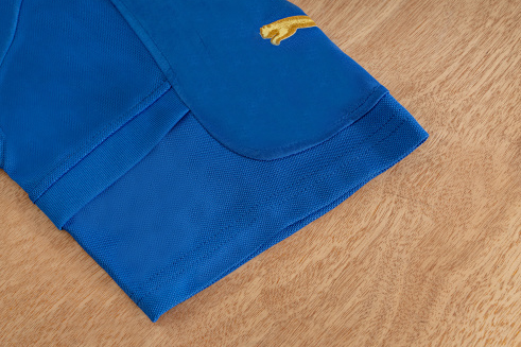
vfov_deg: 24.2
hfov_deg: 35.7
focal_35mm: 56
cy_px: 171
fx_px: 810
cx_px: 257
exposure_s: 1/125
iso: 100
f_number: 9
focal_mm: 55
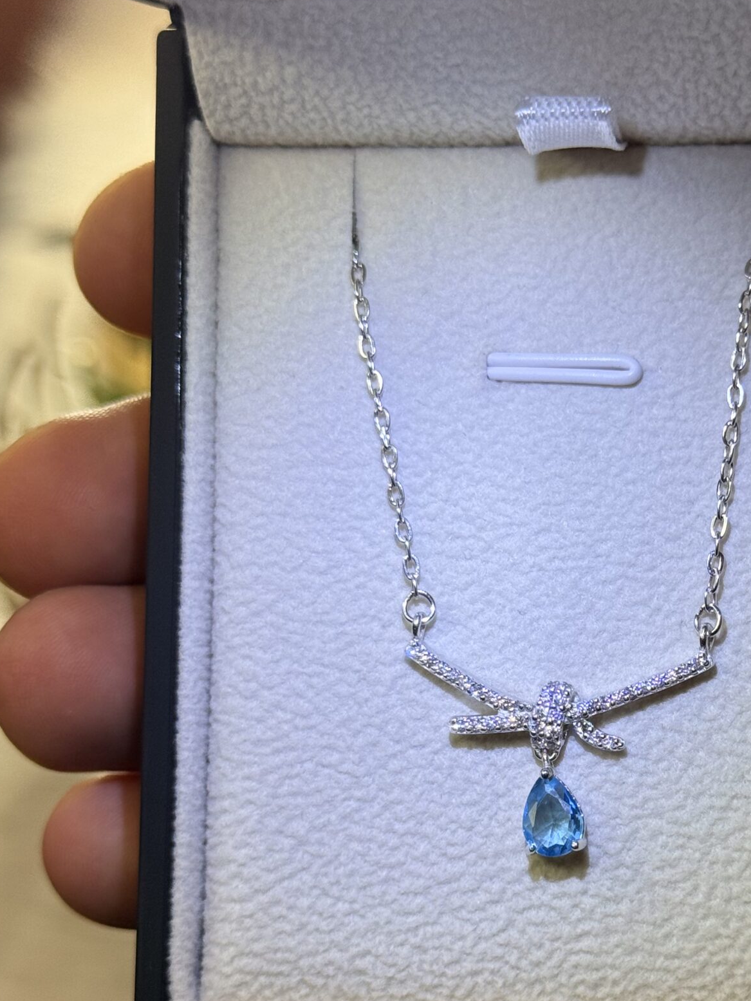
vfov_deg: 24.6
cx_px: 611
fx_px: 2284
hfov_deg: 18.5
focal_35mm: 79
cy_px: 640
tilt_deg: -47.7
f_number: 1.78
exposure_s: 1/100
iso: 64
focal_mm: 6.76
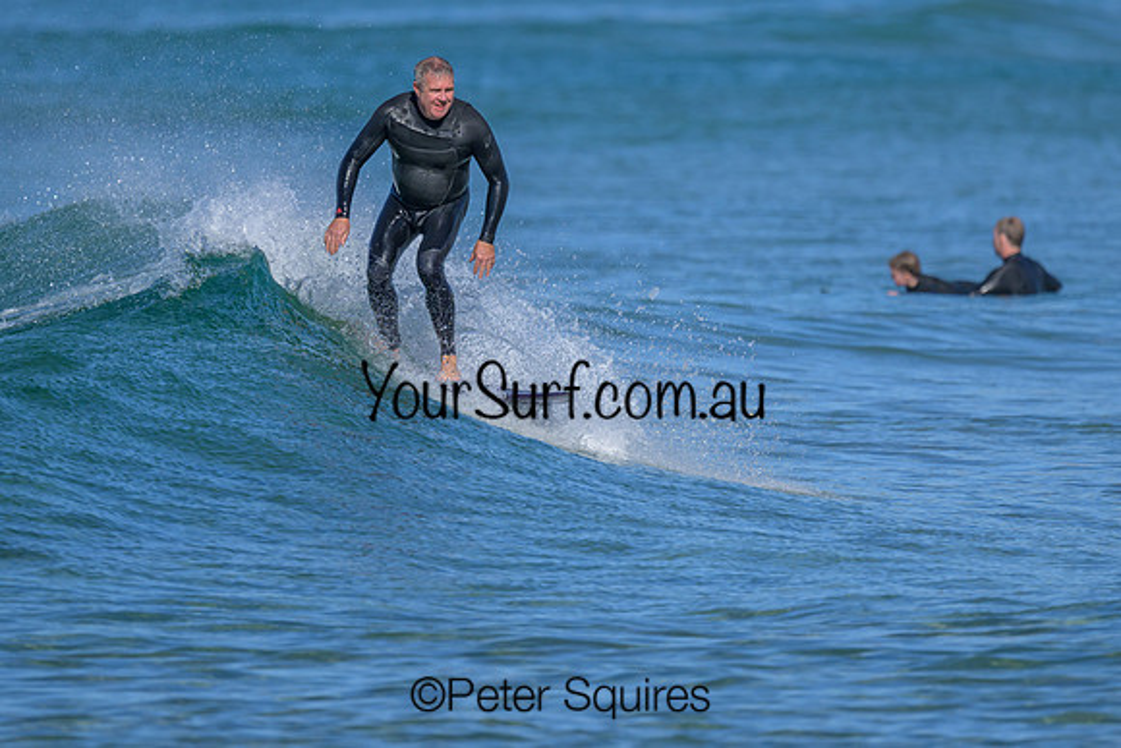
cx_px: 551
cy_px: 311
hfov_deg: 1.9
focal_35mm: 1093
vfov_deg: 1.3
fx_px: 34039
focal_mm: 800
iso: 280
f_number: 6.3
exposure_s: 1/2000
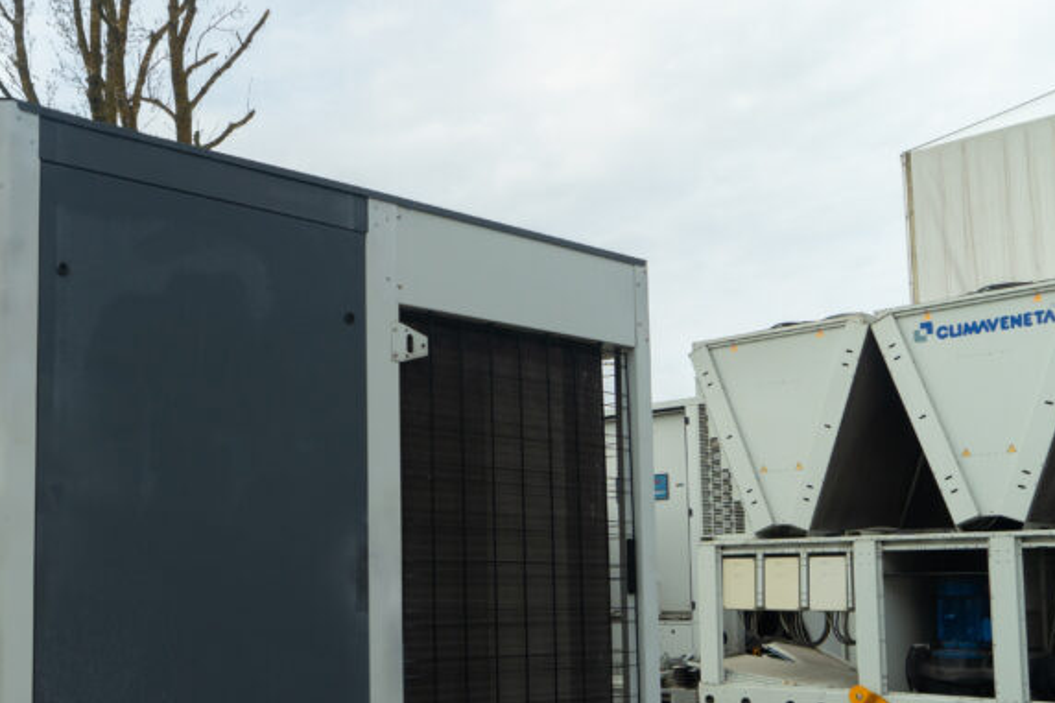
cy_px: 492
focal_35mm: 43
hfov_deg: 44.0
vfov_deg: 30.8
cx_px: 266
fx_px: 1260
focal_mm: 24
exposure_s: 1/160
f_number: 8
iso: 640
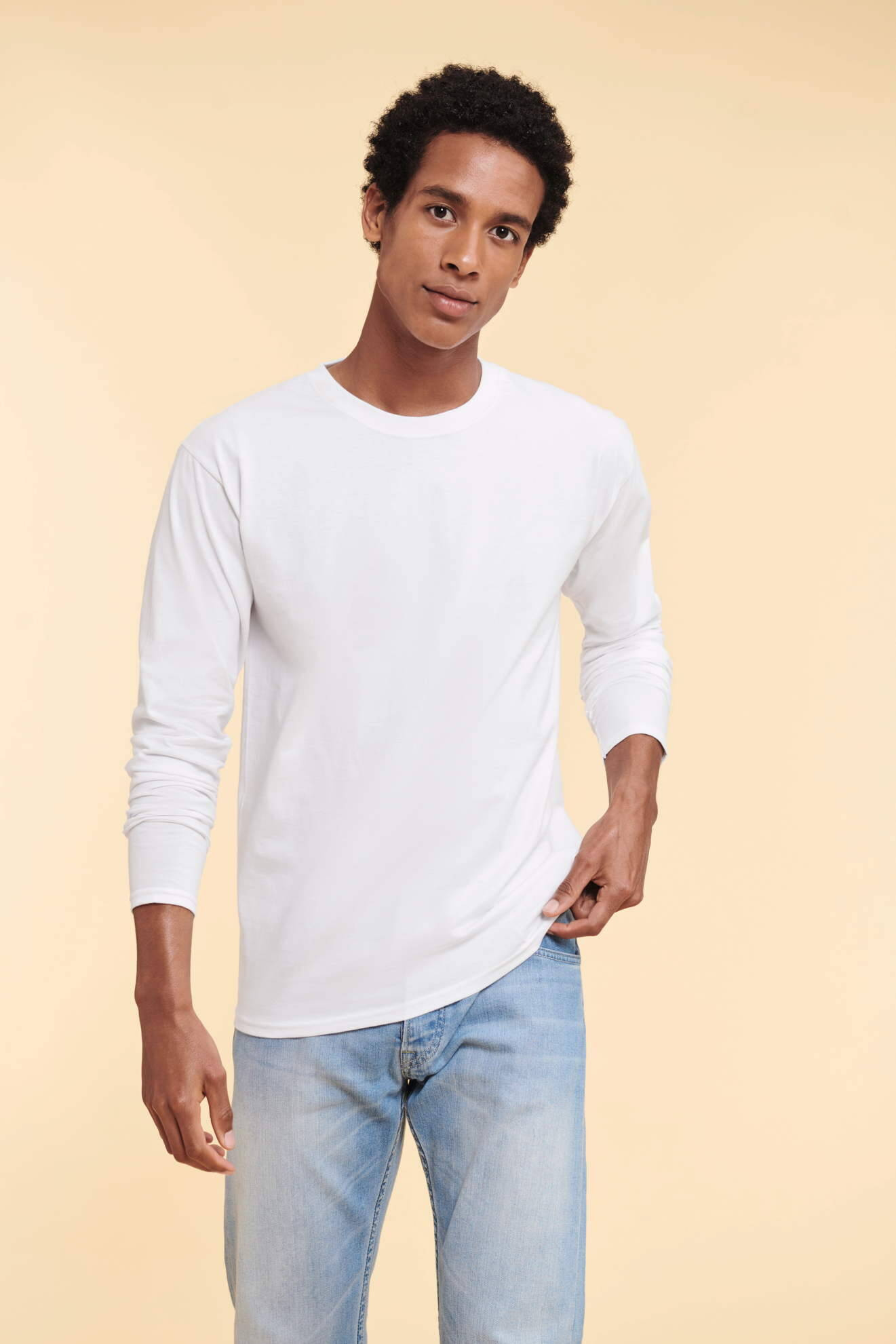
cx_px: 448
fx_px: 2613
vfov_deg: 28.8
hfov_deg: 19.5
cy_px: 672
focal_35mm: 70
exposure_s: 1/250
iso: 200
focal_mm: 70
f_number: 5.6
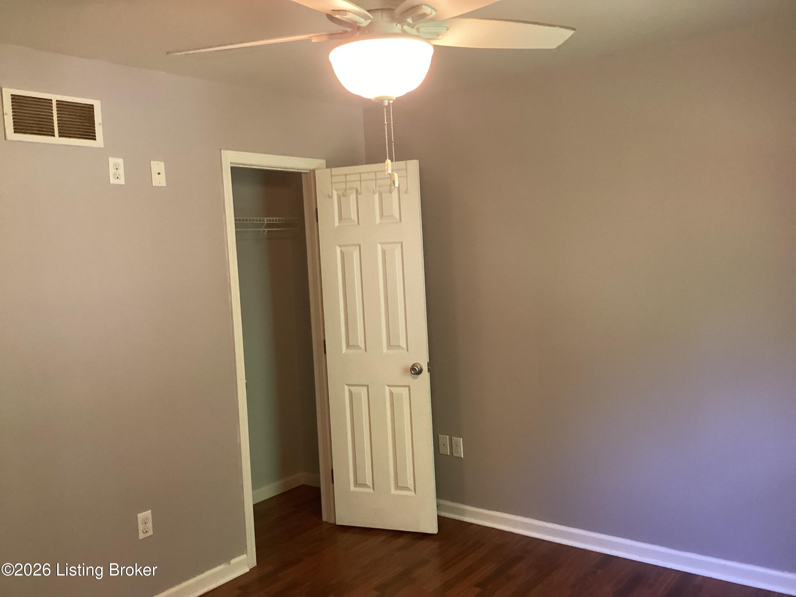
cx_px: 398
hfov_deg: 58.4
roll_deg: +3.3
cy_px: 298
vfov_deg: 45.4
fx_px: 713
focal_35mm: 31
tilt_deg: -5.2
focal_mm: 3.3
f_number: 2.4
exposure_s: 1/50
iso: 320
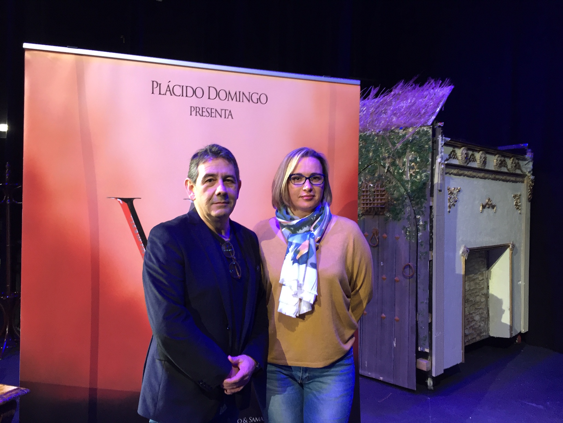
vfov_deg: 48.2
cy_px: 212
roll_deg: -0.5
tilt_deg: -0.6
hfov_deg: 61.7
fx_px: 472
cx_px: 282
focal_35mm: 29
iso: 100
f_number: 2.2
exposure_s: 1/33
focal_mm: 4.15
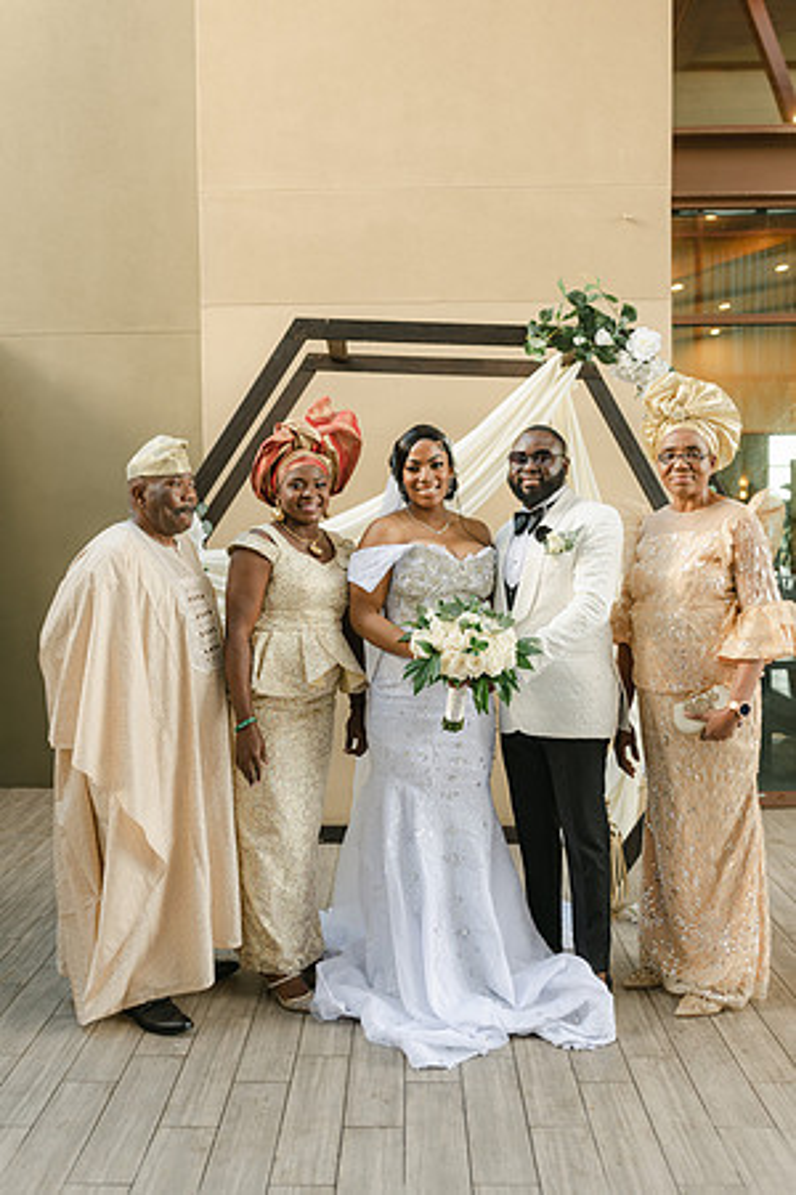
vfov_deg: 54.4
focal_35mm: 35
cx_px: 398
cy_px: 598
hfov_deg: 37.9
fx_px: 1161
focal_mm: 35
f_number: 2.8
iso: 160
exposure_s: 1/125
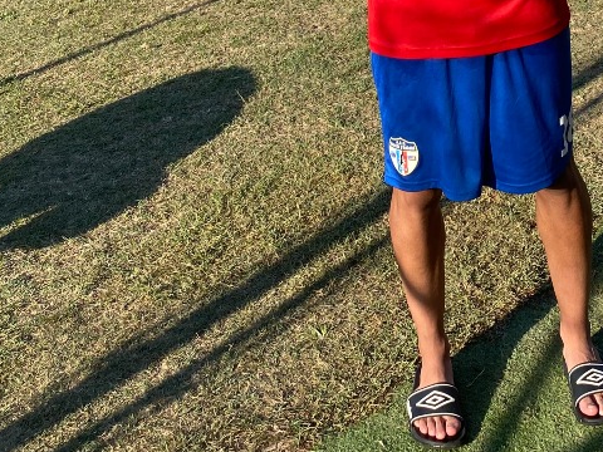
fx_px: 1132
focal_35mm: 65
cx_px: 399
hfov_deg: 29.6
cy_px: -80
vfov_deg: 21.1
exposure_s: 1/1961
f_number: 1.8
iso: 32
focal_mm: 4.25
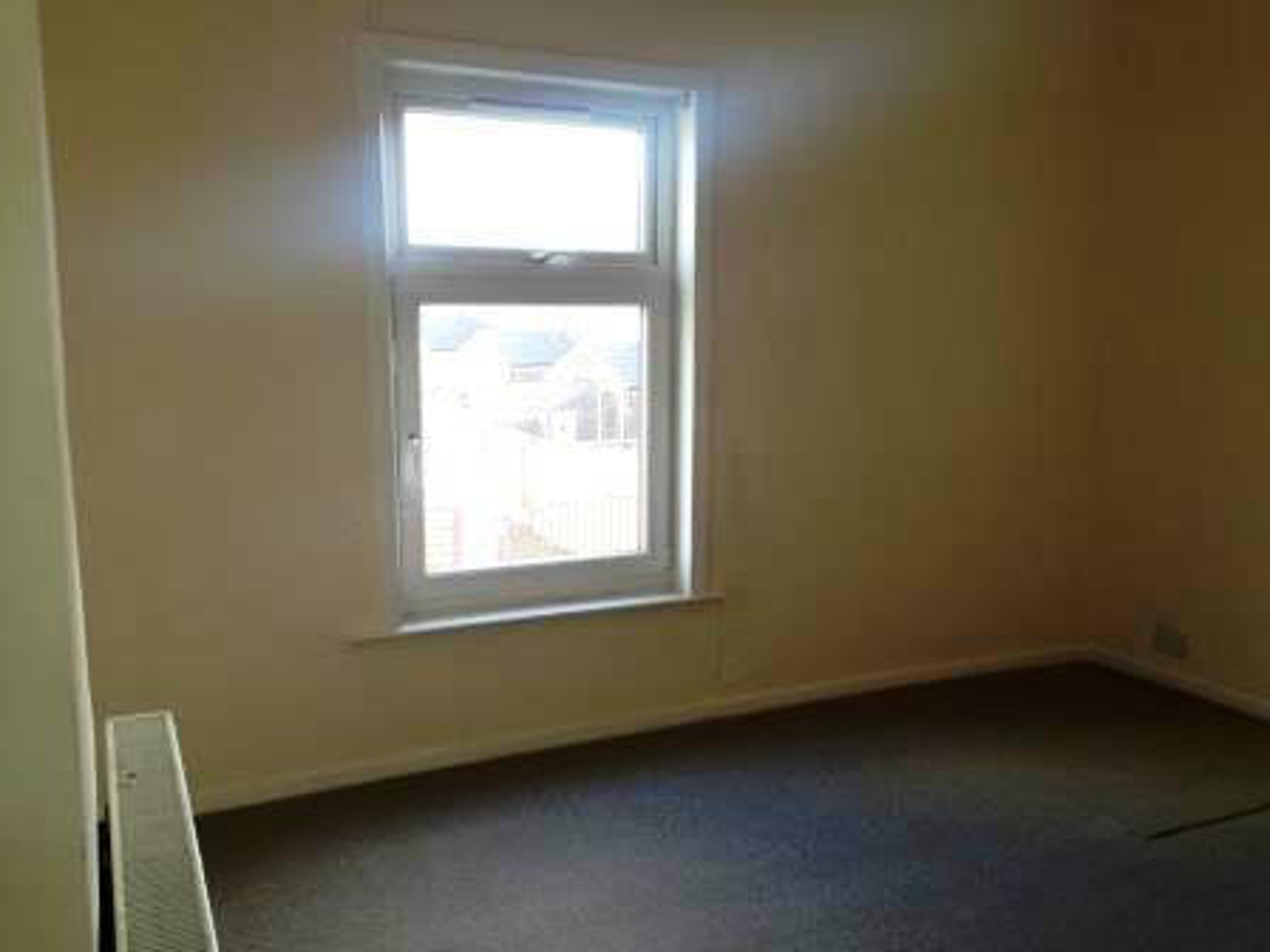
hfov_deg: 55.4
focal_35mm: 33
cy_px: 476
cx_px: 635
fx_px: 1211
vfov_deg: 42.9
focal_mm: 4.12
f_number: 2.4
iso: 50
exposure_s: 1/33
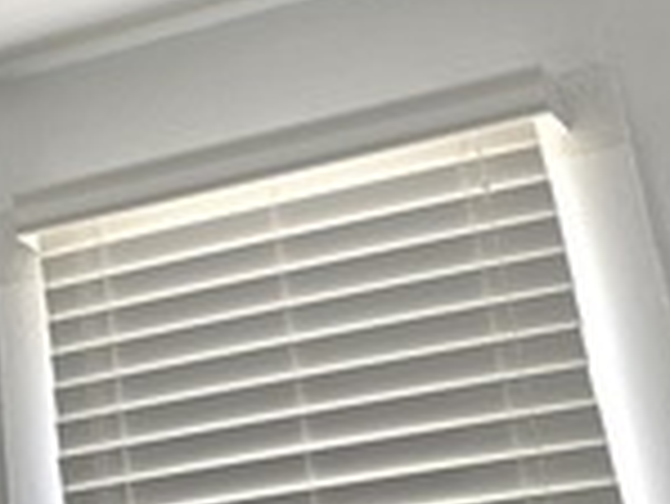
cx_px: -22
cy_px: 14
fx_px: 1918
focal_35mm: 99
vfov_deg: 14.7
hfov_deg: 19.2
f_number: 1.8
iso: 80
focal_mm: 5.4
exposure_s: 1/60
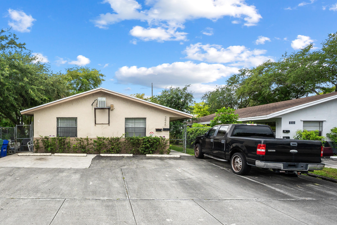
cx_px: 104
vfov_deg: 60.9
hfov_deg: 80.2
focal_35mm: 20
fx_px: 187
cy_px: 144
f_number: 11
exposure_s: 1/320
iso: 320
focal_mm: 14
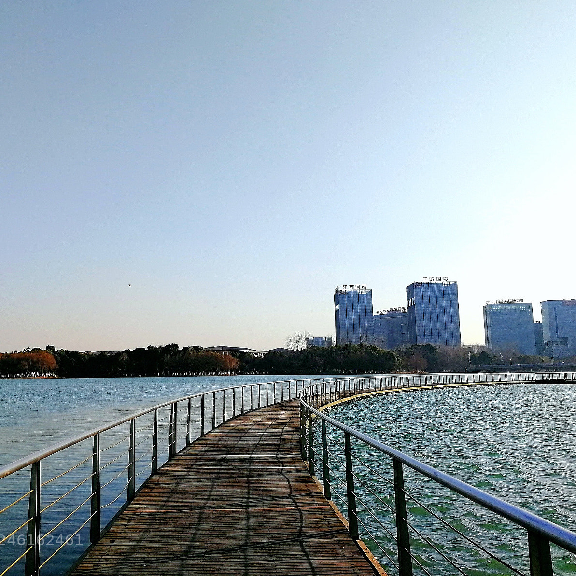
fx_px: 602
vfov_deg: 51.1
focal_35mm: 32
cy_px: 288
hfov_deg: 50.6
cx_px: 217
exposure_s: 1/1686
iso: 50
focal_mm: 3.95
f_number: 2.2
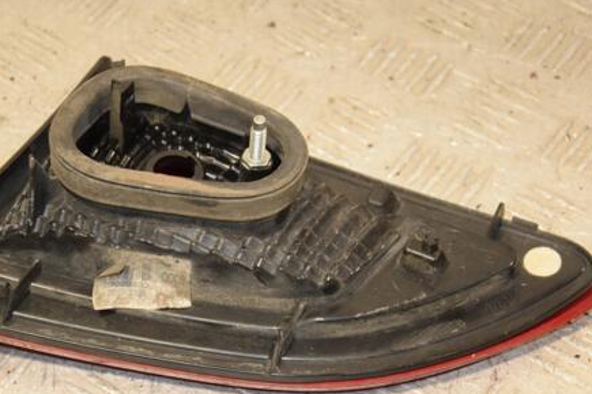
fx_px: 1973
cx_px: 233
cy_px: 245
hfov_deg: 17.0
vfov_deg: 11.4
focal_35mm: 120
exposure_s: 1/200
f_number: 5.3
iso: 800
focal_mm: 58
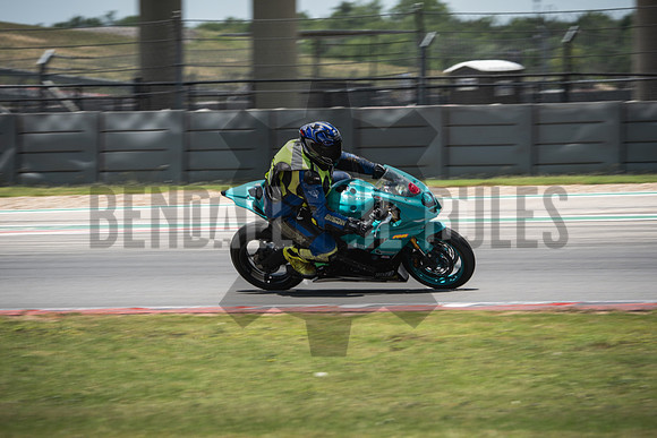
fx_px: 5476
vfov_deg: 4.6
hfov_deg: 6.9
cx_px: 328
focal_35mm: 300
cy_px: 219
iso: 160
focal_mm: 200
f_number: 7.1
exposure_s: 1/250
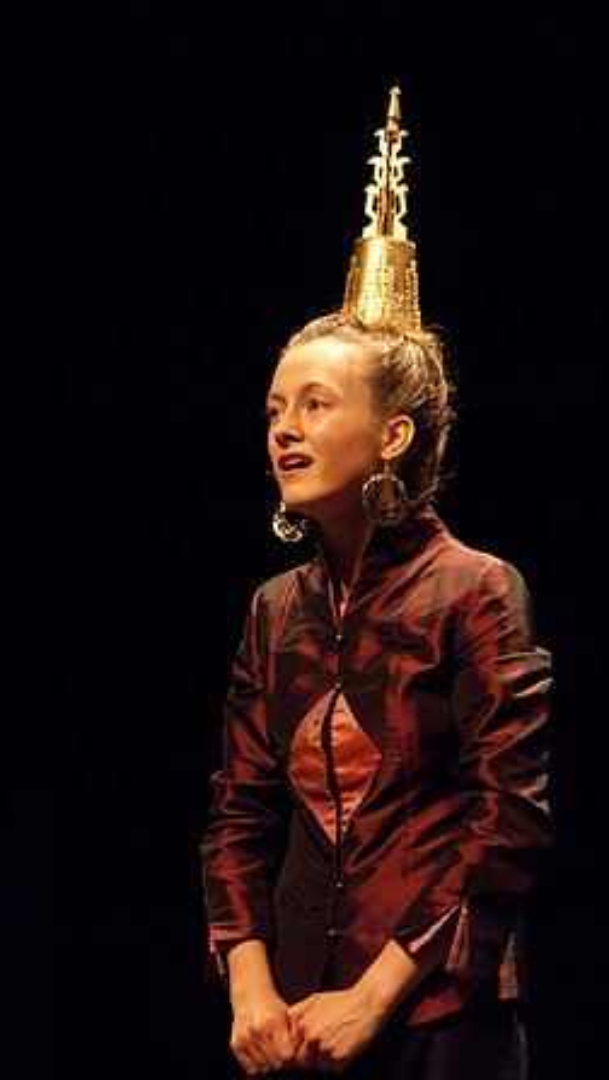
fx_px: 6120
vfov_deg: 10.1
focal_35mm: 214
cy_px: 541
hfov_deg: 5.7
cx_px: 359
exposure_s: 1/200
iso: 1600
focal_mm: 135
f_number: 2.8
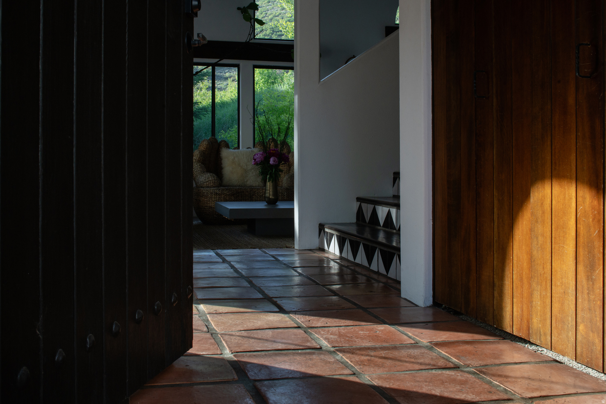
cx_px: 303
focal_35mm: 45
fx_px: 757
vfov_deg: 29.9
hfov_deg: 43.6
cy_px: 202
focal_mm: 45
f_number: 14
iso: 800
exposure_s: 1/25
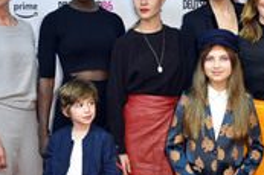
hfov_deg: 22.2
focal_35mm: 91
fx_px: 667
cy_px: 132
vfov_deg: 14.9
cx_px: 192
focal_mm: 35
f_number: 5.6
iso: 1000
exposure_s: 1/160
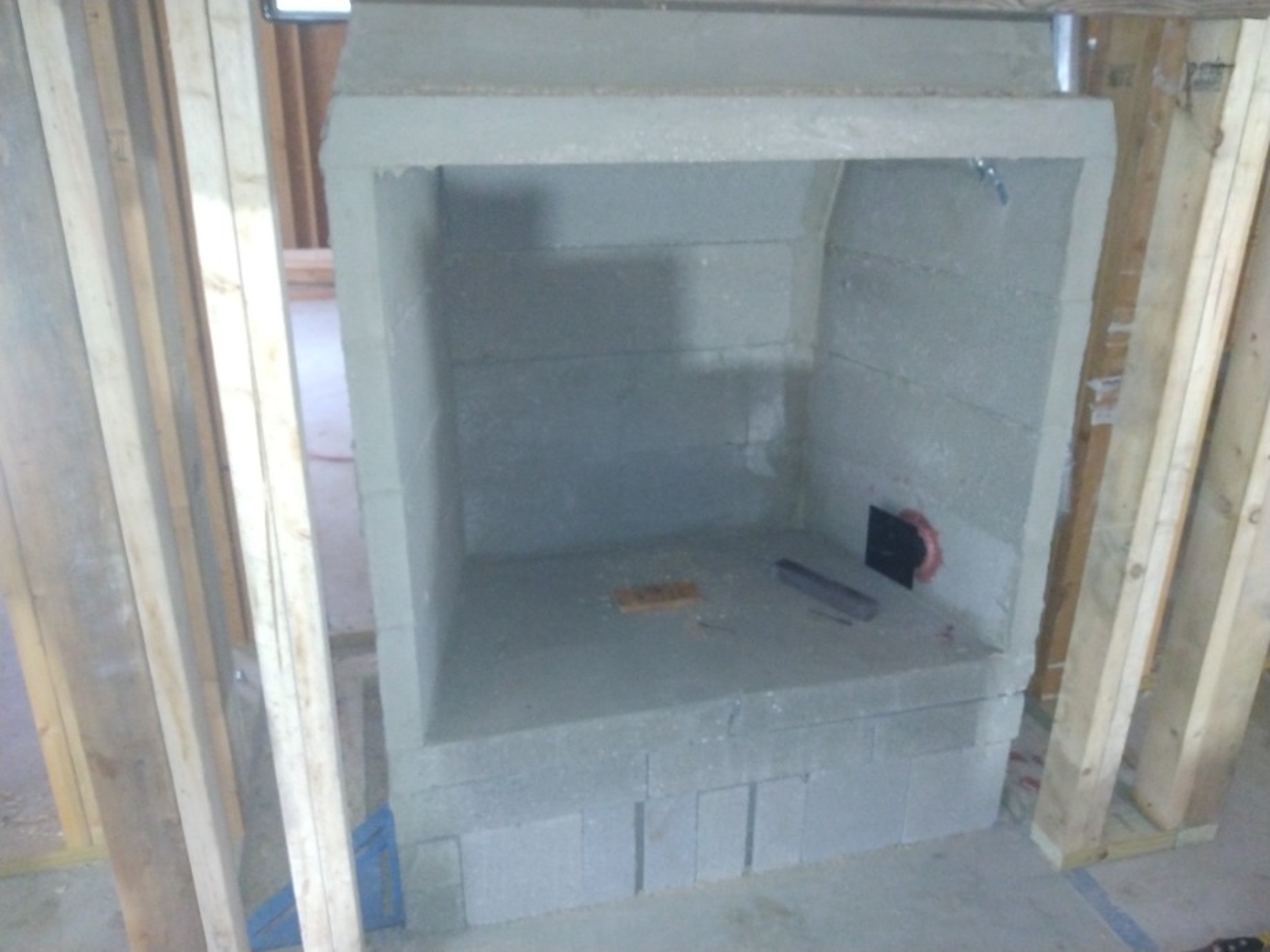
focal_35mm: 20
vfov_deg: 66.0
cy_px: 476
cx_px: 635
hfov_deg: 81.7
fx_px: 734
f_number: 2
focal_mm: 3.54
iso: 816
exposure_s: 1/20
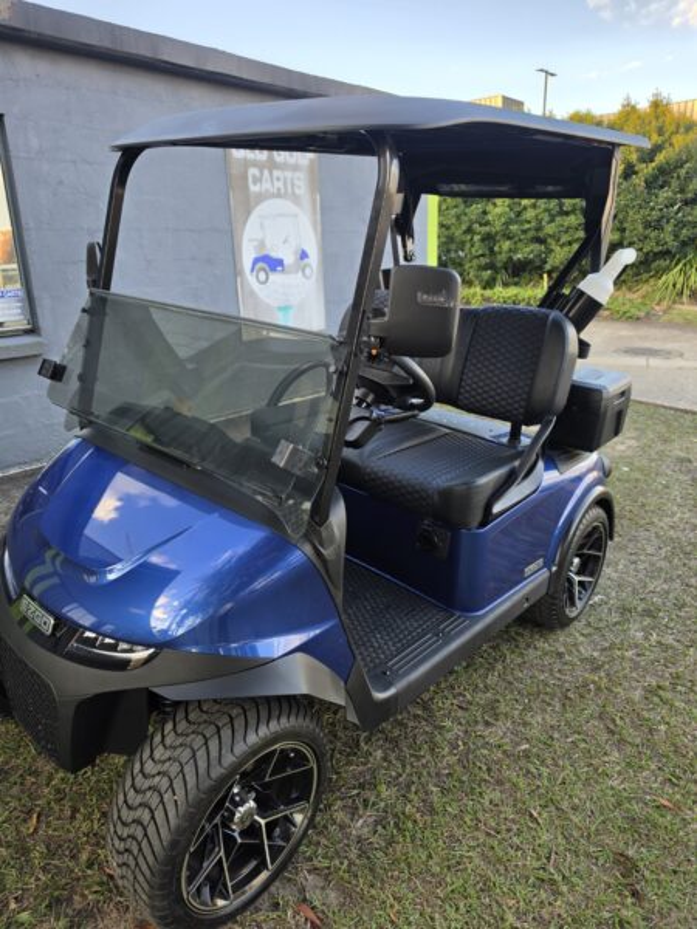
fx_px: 617
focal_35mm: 23
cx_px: 348
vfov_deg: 73.9
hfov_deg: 58.9
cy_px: 464
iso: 25
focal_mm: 6.5
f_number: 1.4
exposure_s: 1/180
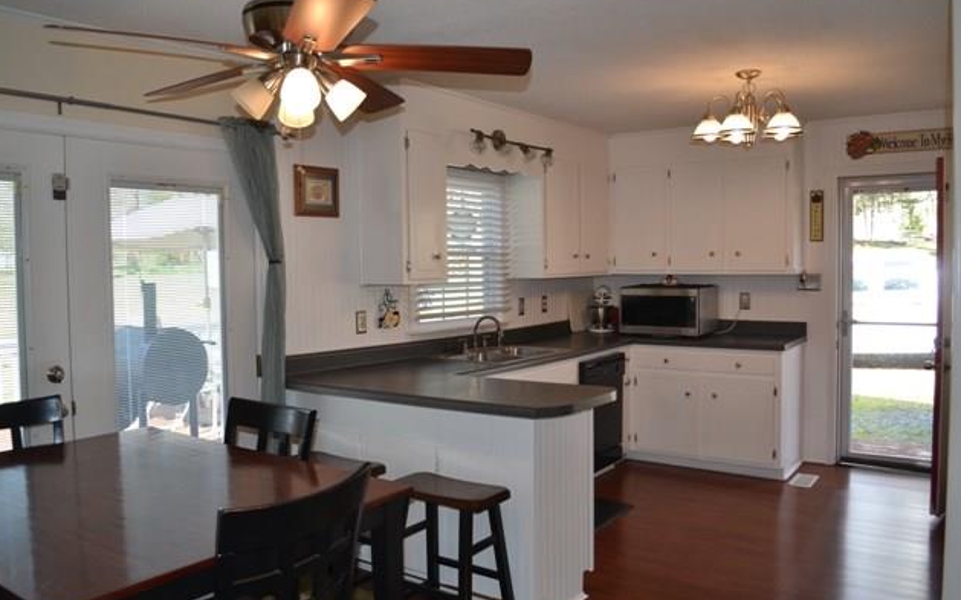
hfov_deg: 66.5
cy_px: 306
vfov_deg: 44.5
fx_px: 733
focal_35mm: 28
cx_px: 481
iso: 320
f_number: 4
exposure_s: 1/125
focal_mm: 18
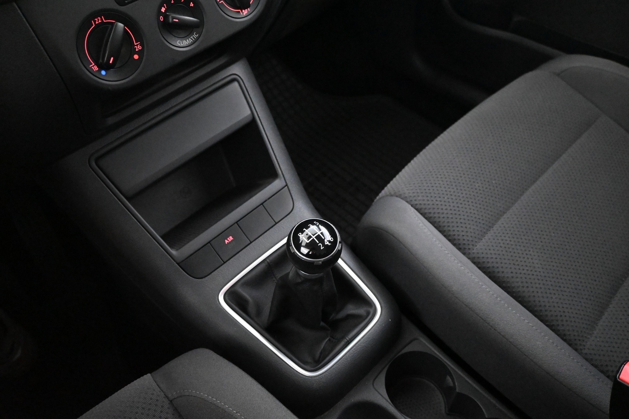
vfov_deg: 43.6
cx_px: 314
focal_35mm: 30
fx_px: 524
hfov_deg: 61.9
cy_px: 210
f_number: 3.8
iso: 12800
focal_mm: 20
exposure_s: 1/30
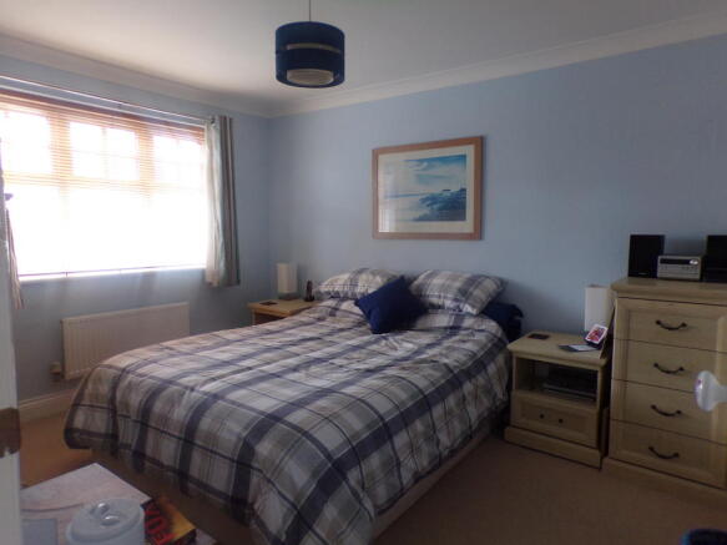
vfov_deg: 56.8
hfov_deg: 71.6
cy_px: 272
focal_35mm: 24
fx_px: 504
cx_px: 364
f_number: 3
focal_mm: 4.3
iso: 133
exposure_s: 1/34
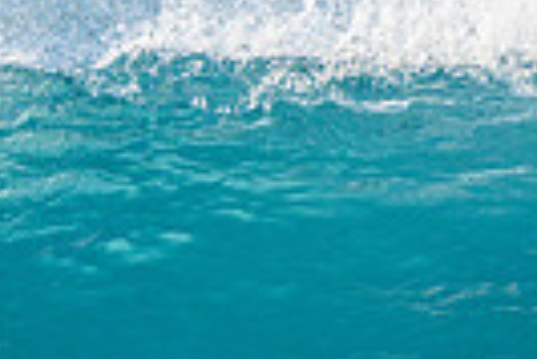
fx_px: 32553
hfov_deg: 0.9
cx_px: -606
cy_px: 325
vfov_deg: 0.6
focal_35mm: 2180
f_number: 5.6
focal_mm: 500
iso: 400
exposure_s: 1/2000
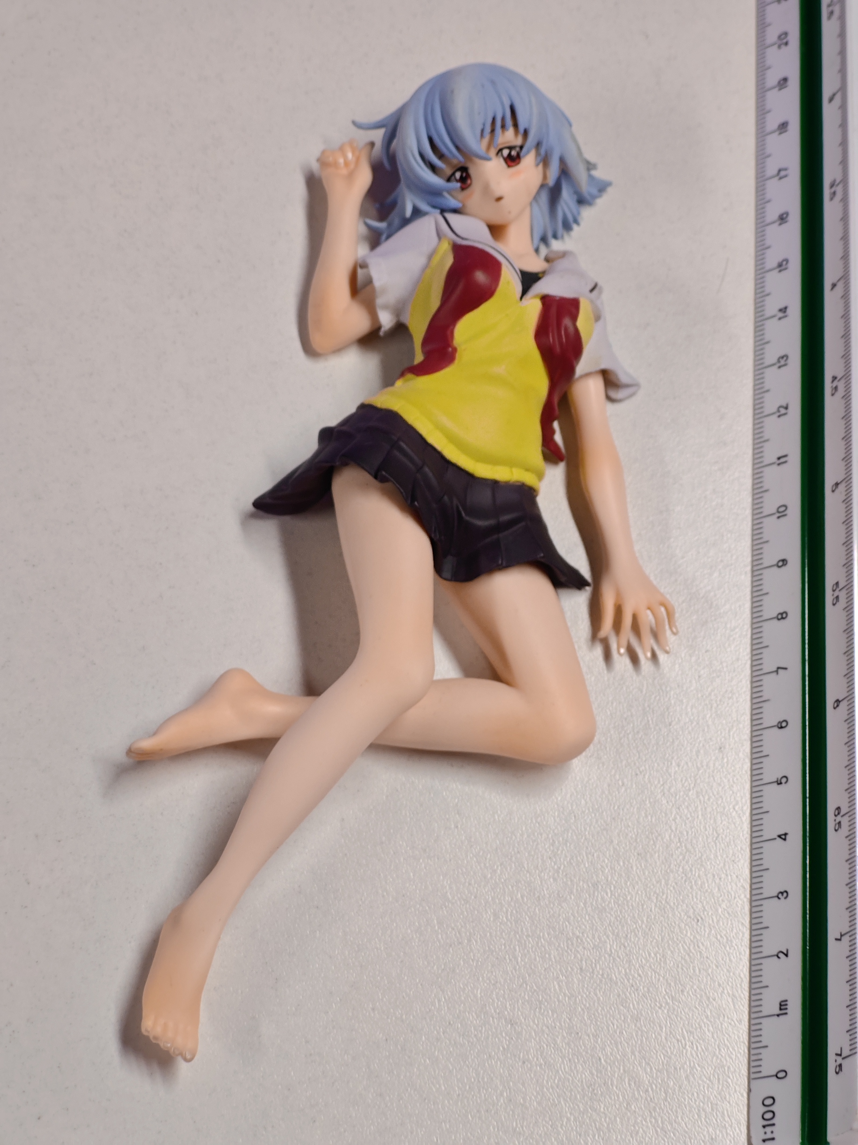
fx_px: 2644
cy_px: 572
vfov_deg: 24.4
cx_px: 429
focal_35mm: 80
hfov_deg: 18.4
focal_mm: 7.48
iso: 400
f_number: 2.4
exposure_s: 1/33.7
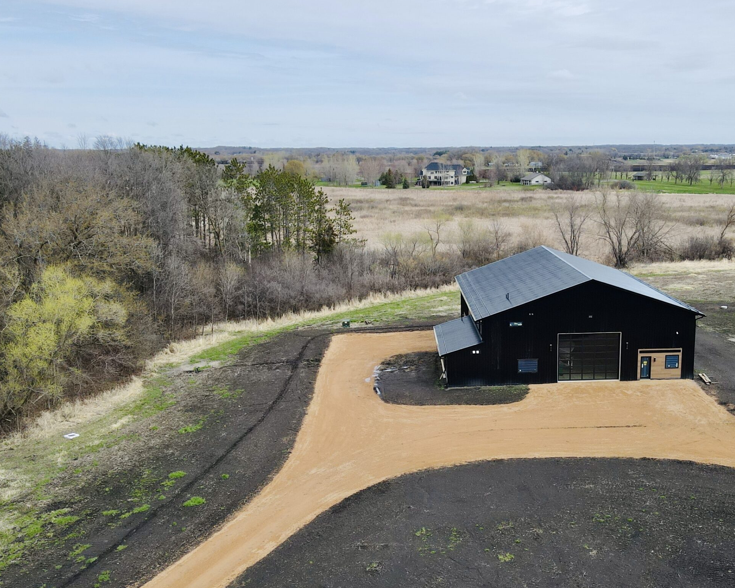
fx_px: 674
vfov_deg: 47.1
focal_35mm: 31
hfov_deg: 56.1
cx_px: 482
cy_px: 292
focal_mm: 4.5
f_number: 2.8
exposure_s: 1/500
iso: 100
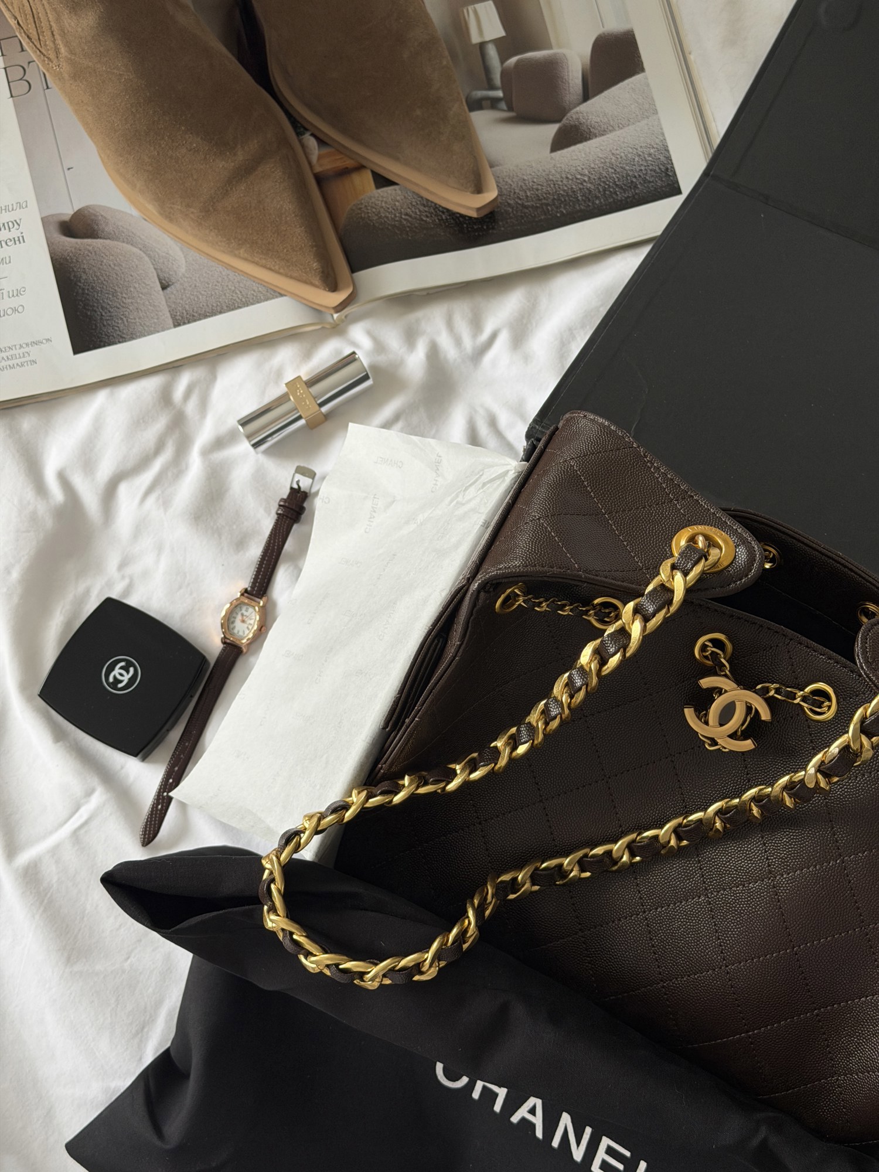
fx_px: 1625
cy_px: 586
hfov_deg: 30.3
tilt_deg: -77.5
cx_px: 440
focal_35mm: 48
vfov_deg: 39.7
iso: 125
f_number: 1.78
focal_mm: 6.76
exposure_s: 1/60
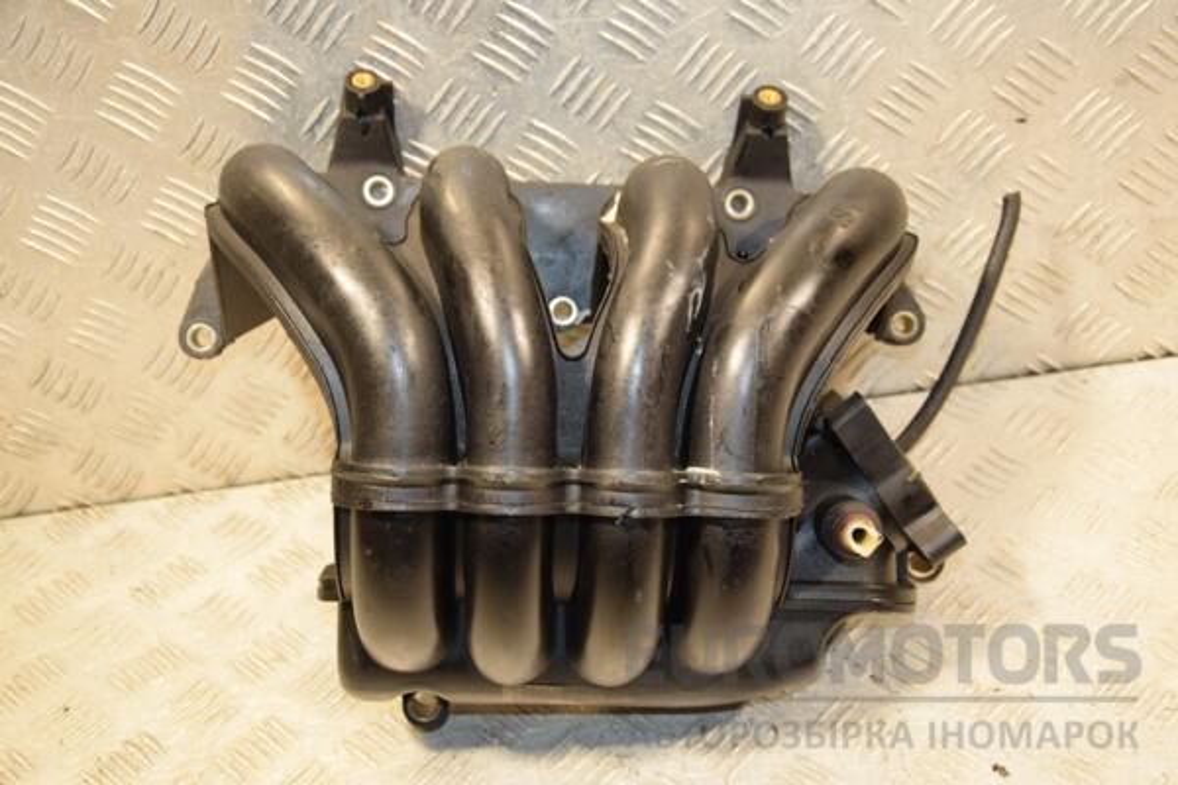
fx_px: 1718
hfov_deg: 37.9
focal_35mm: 52
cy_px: 392
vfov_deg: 25.8
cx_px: 589
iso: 800
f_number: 5
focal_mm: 35
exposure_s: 1/125
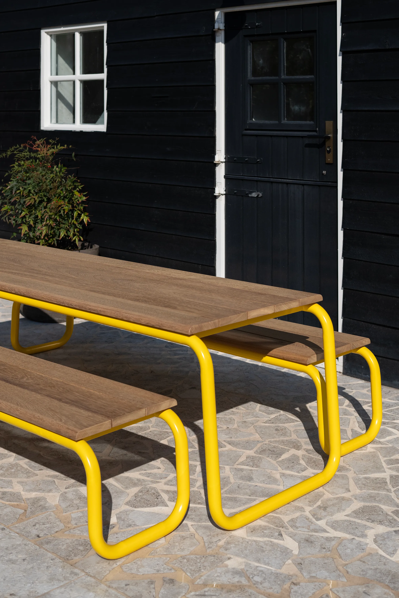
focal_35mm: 50
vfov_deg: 39.6
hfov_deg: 27.0
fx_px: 831
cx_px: 200
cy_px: 299
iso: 800
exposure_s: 1/12800
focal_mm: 50
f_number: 4.5
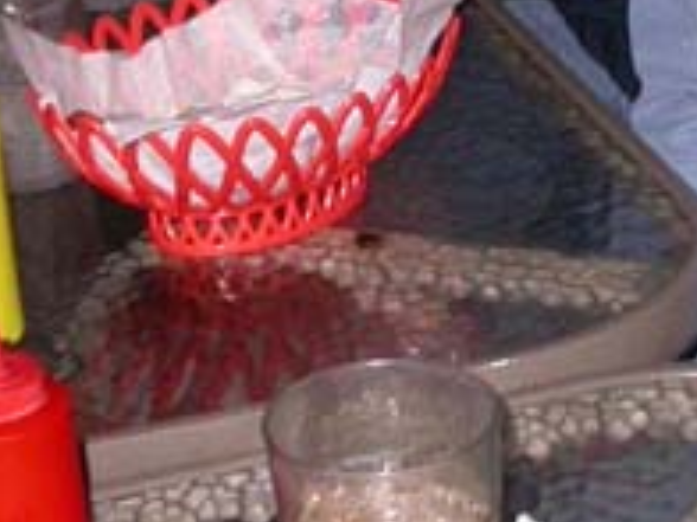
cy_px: 32
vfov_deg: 9.5
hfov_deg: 12.7
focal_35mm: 155
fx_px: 3121
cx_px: 537
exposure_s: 1/60
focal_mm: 7.85
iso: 200
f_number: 2.6
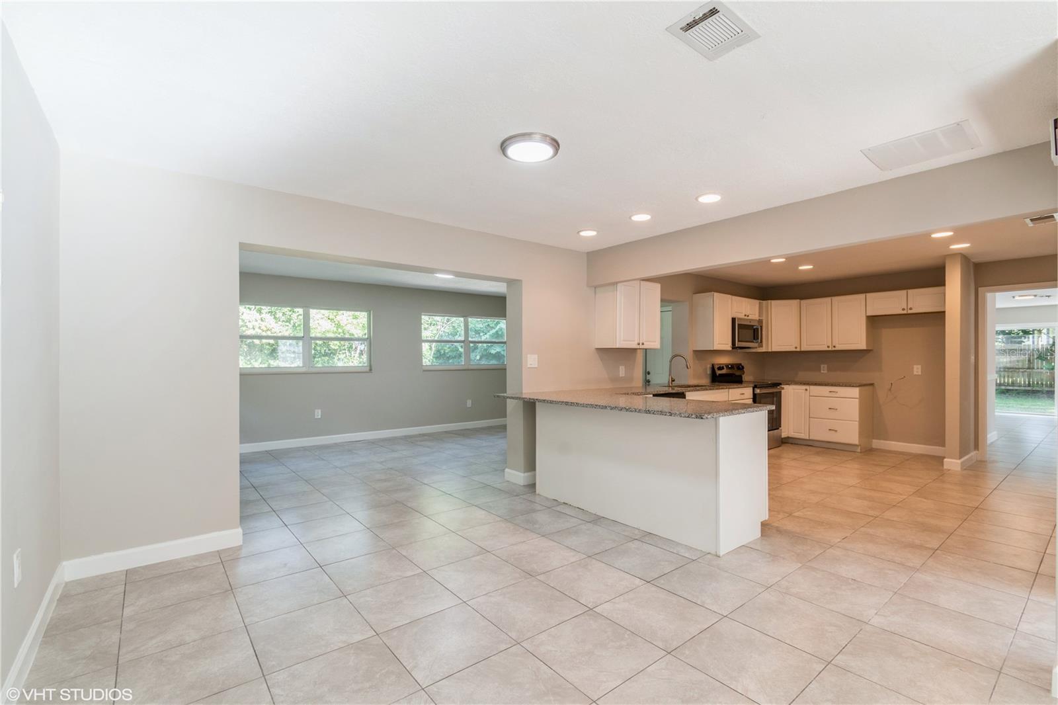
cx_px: 529
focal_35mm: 15
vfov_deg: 77.3
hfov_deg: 100.4
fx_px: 441
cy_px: 352
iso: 200
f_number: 8
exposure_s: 1/8
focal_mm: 10
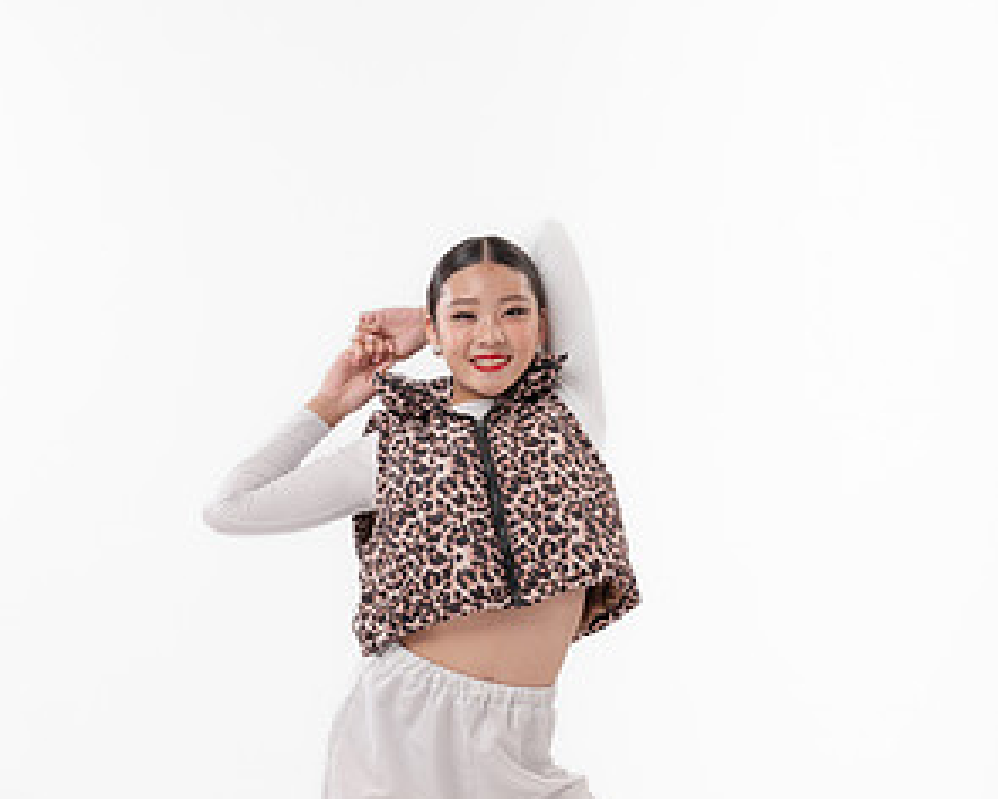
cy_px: 714
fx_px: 2452
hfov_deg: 23.0
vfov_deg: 18.2
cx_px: 499
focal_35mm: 83
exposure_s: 1/160
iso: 640
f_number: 8
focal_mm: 58
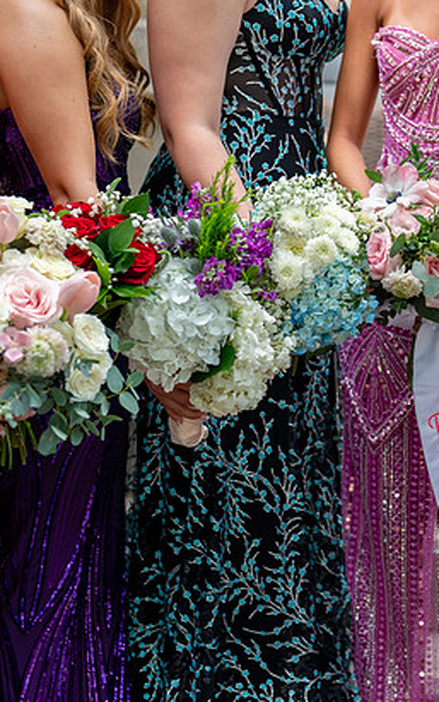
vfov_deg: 23.0
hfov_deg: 14.3
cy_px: 325
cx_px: 451
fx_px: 1722
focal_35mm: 90
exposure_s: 1/500
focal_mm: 50
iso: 640
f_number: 2.5
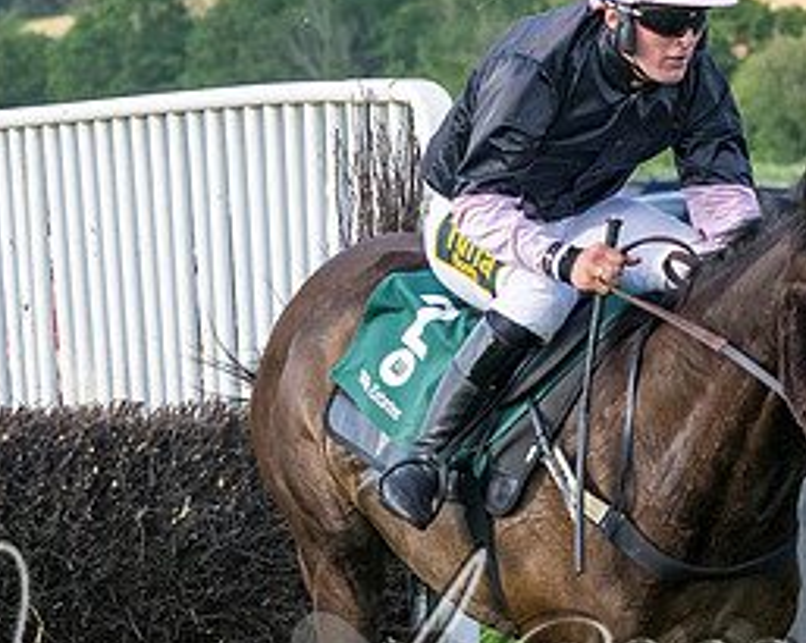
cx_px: 536
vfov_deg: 4.4
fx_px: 8340
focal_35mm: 350
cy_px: 963
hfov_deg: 5.5
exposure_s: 1/3200
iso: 800
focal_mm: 70
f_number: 4
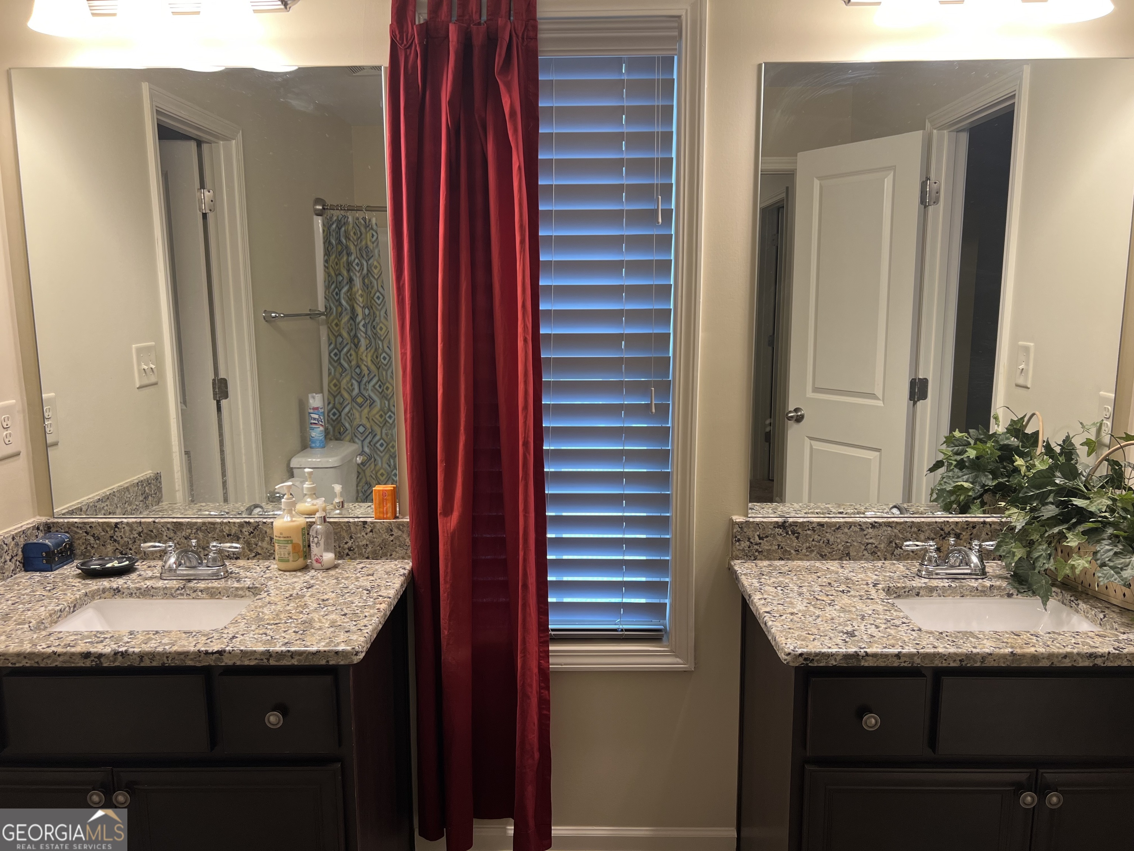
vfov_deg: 53.1
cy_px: 426
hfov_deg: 67.3
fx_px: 852
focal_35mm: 26
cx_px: 567
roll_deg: +0.3
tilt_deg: -8.6
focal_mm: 5.7
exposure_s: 1/60
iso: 80
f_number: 1.5
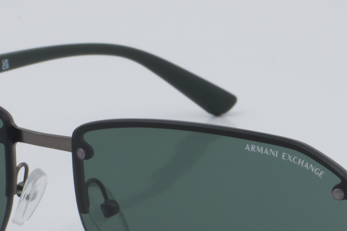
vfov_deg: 8.2
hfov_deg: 12.3
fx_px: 1609
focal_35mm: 167
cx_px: 206
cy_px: 214
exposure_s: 1/4
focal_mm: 50
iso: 100
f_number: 32
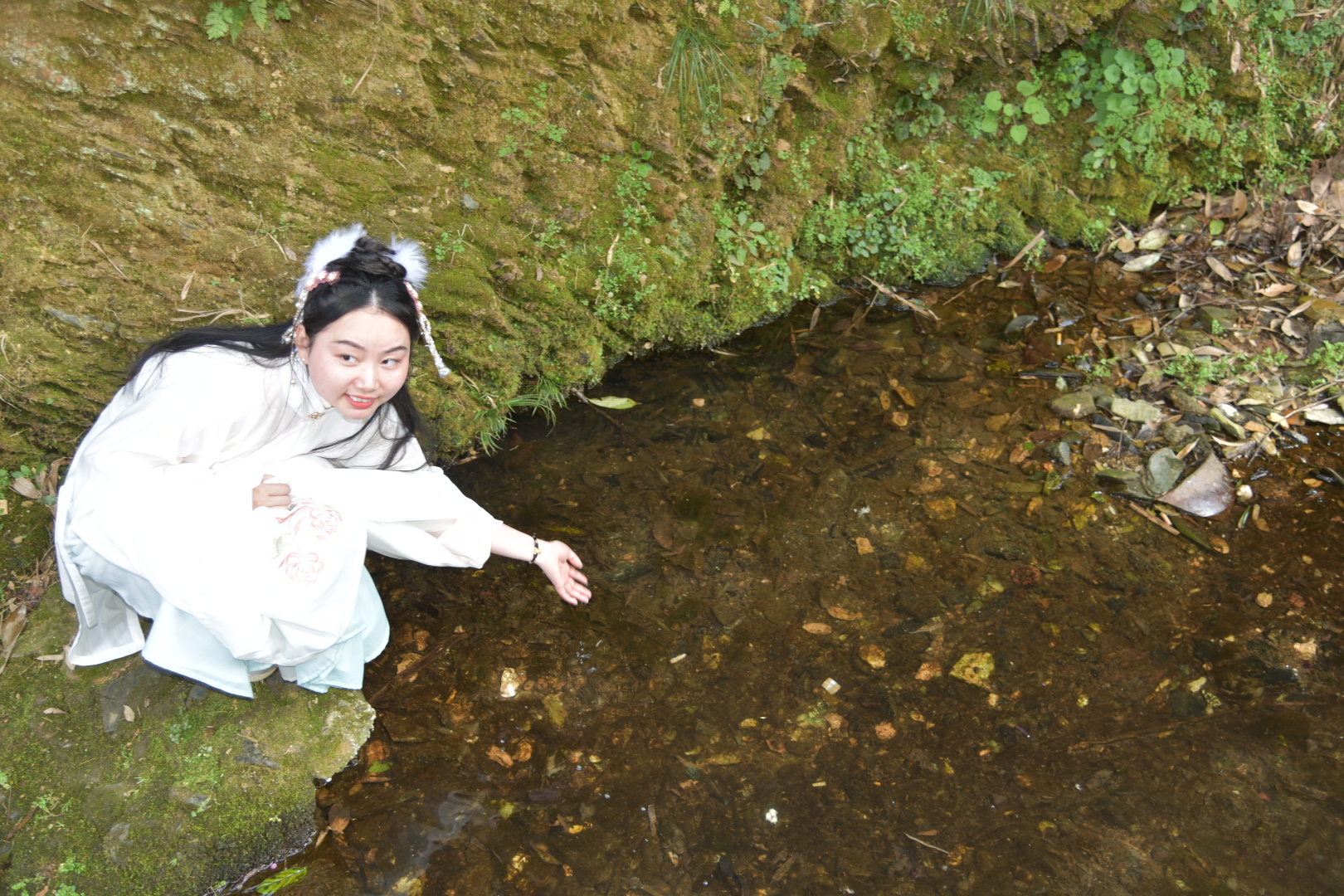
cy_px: 448
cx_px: 672
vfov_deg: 30.5
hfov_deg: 44.5
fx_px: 1643
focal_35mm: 44
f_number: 4
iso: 100
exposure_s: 1/40
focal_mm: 44
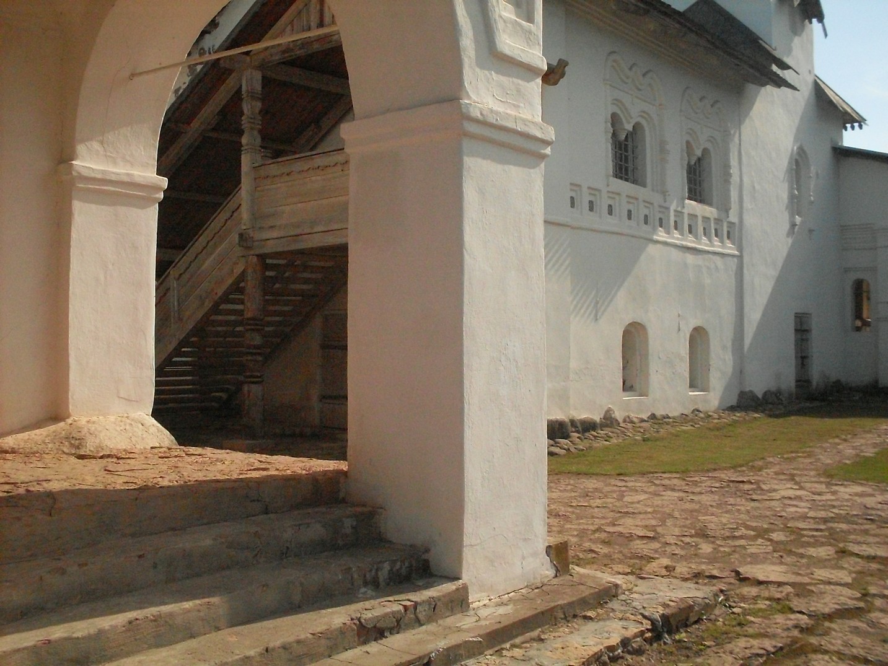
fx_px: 975
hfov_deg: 49.0
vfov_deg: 37.7
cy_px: 333
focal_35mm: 38
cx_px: 444
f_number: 8.4
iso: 400
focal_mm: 6.3
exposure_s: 1/1000
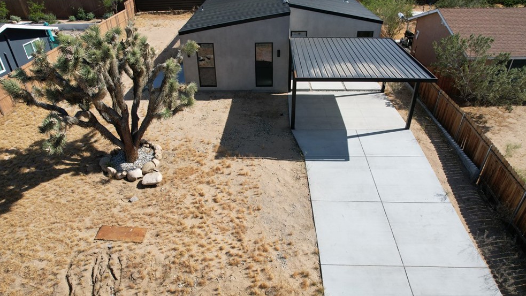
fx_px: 335
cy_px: 154
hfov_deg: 76.3
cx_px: 264
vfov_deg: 47.7
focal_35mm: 24
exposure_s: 1/2500
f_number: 2.8
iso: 130
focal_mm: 8.38
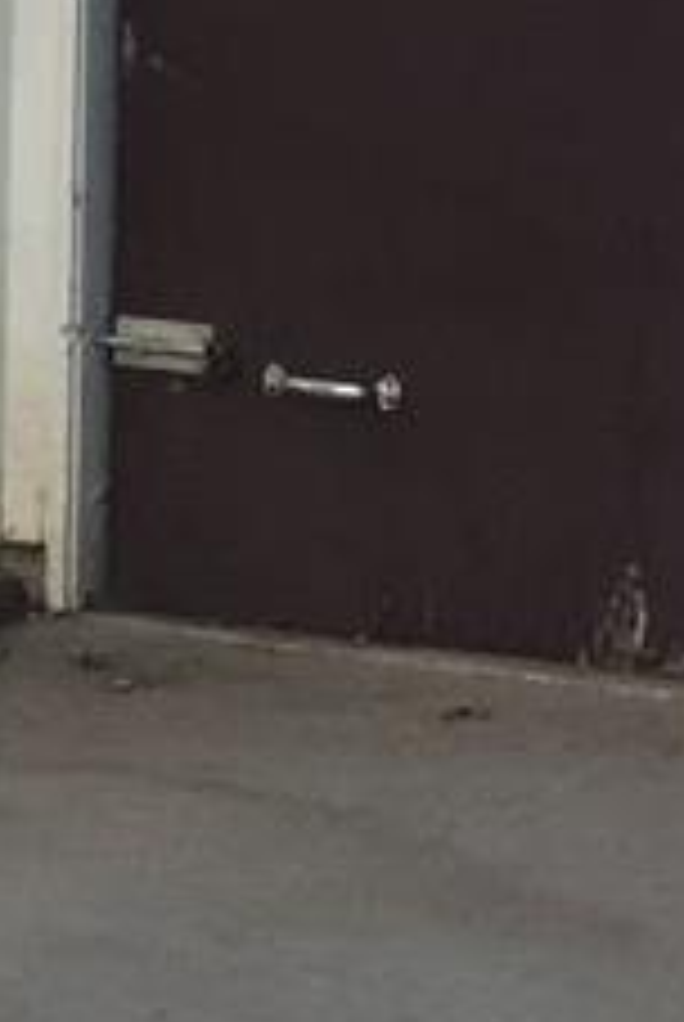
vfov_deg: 10.3
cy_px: 117
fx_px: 5654
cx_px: -778
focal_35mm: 199
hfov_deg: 6.7
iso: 32
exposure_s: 1/120
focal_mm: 4.15
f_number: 2.2
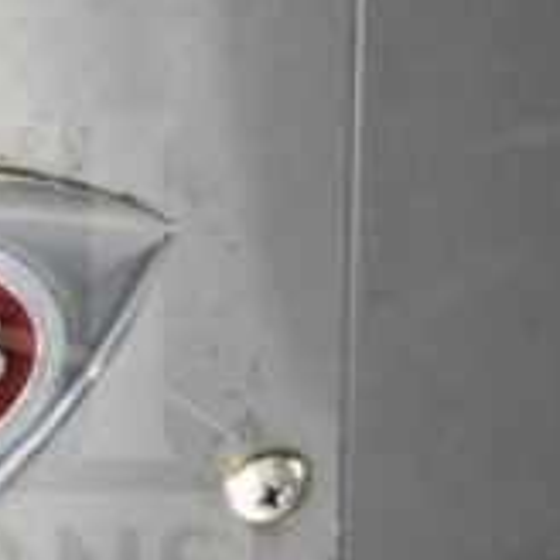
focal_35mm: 161
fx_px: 2947
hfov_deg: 10.6
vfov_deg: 10.8
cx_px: -133
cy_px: 384
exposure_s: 1/50
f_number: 4.5
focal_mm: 34
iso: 14400
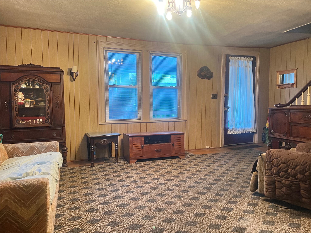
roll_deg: +0.1
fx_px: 234
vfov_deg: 53.1
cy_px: 116
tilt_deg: -3.5
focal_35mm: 26
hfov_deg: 67.3
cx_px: 156
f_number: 1.5
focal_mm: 5.7
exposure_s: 1/40
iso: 400
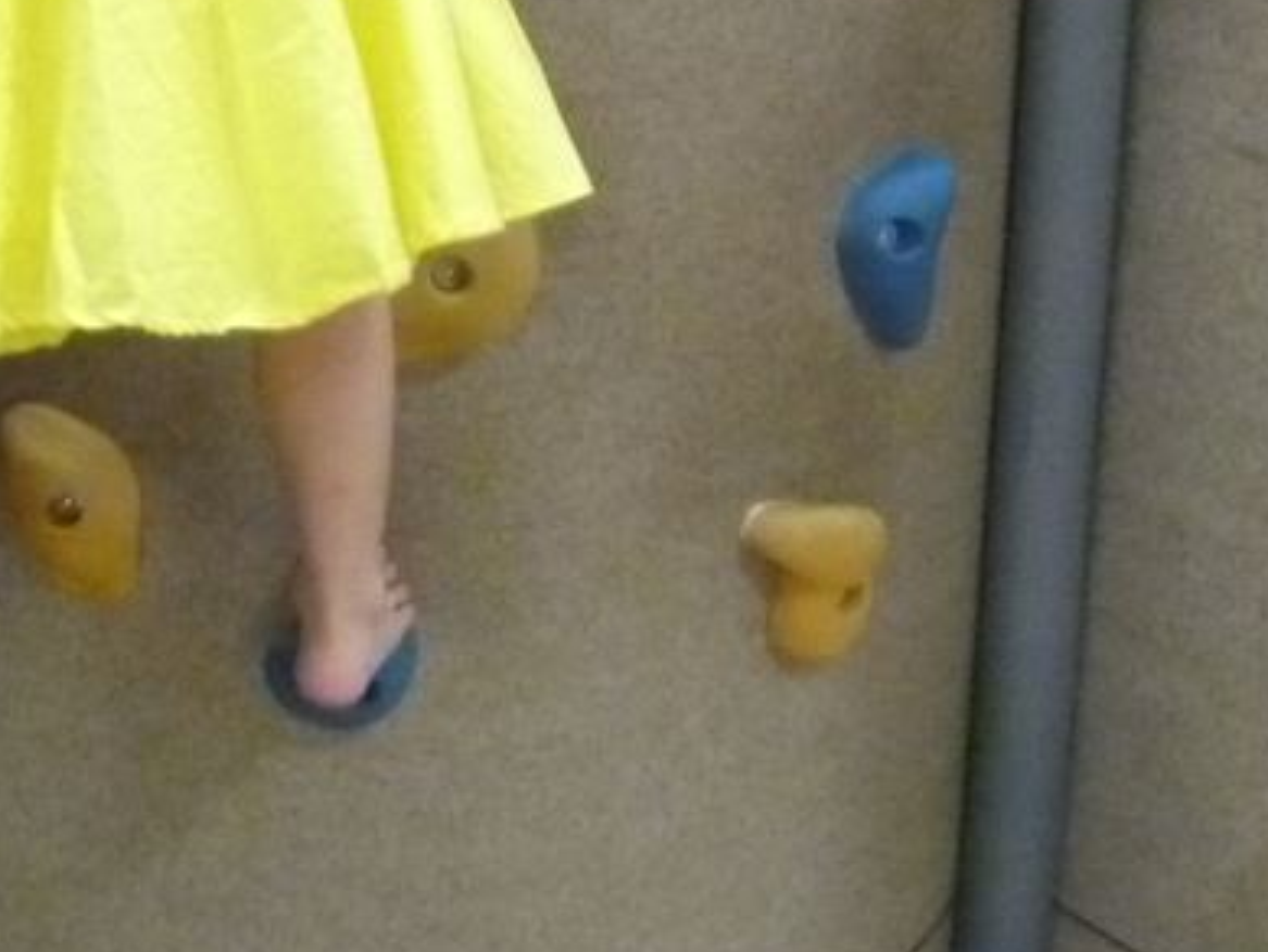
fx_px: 4947
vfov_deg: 10.6
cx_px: 88
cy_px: -466
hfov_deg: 14.4
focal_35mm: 135
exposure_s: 1/80
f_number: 3.6
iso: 800
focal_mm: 7.2
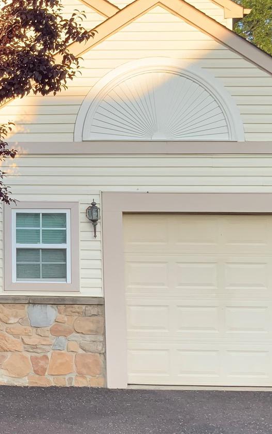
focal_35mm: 75
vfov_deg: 27.5
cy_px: 207
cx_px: -133
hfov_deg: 16.0
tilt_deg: +3.9
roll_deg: +1.0
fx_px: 889
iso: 16
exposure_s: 1/227
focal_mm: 3
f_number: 1.8
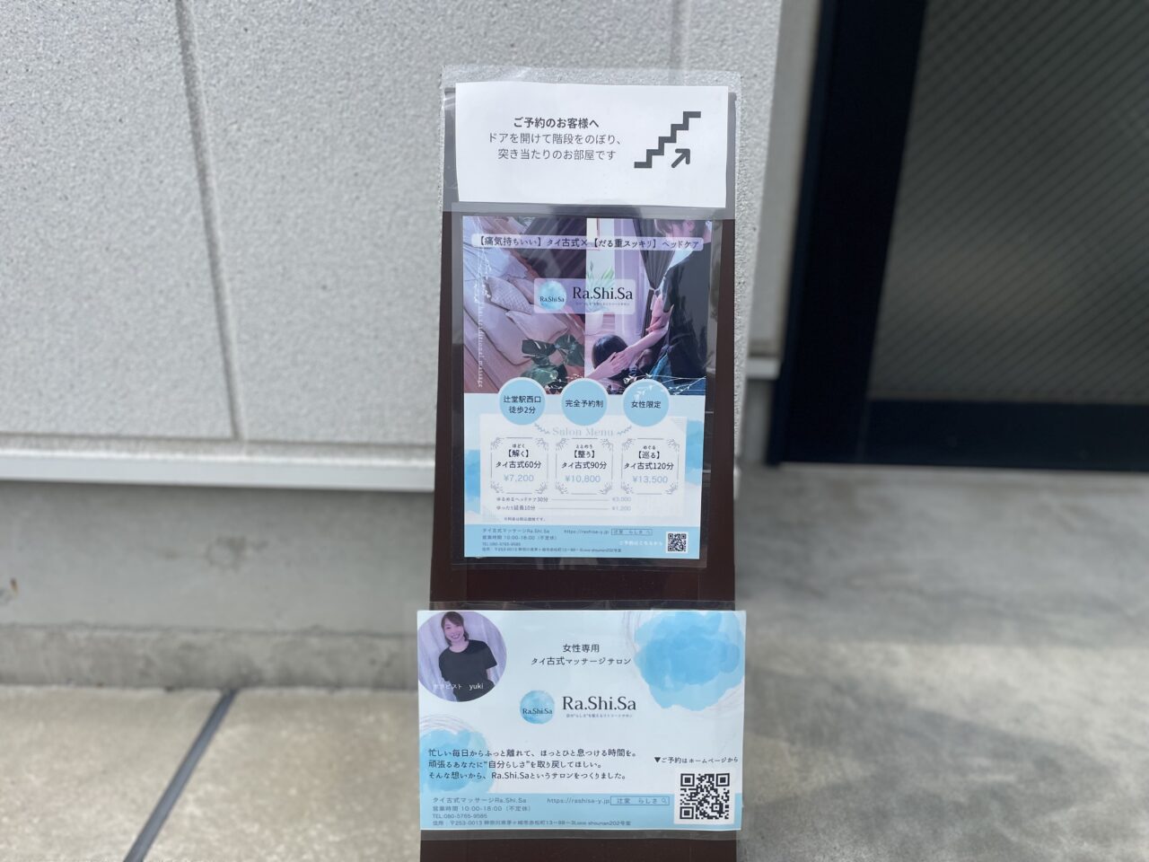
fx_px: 863
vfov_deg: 53.1
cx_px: 574
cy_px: 431
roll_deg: -1.3
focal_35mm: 26
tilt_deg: -21.7
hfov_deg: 67.3
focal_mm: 4.2
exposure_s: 1/3509
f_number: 1.6
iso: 50
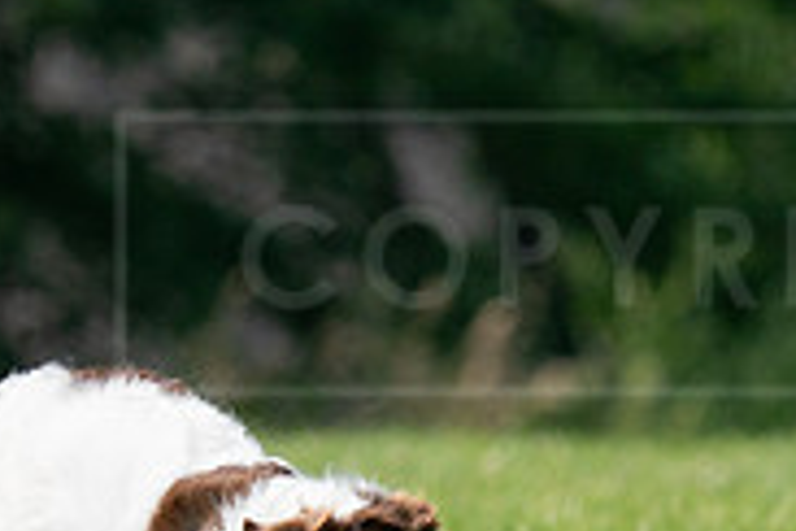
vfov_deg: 1.1
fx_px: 26929
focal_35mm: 1218
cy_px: 329
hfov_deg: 1.7
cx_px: 531
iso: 800
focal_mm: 385
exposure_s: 1/4000
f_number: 6.3
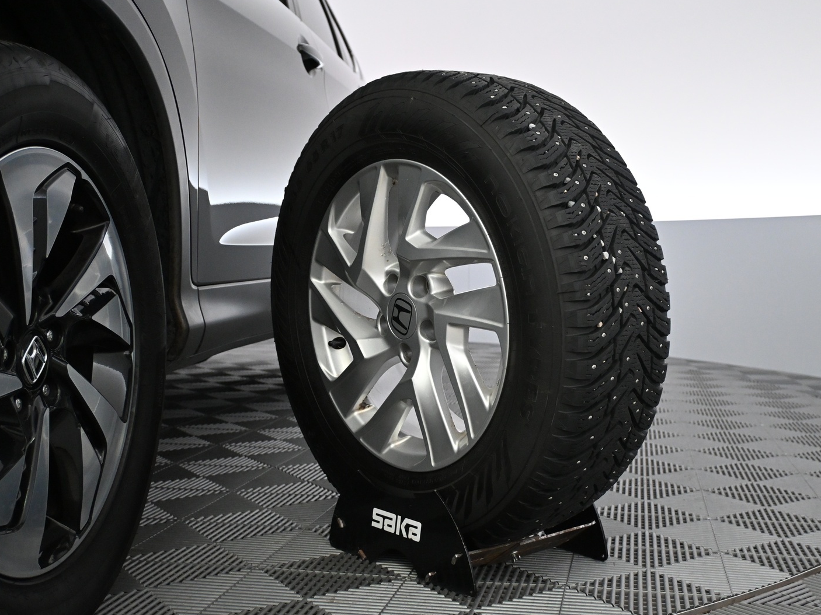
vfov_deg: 34.7
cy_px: 306
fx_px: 985
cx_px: 465
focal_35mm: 42
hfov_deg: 45.1
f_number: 4.2
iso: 2500
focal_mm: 25
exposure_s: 1/125
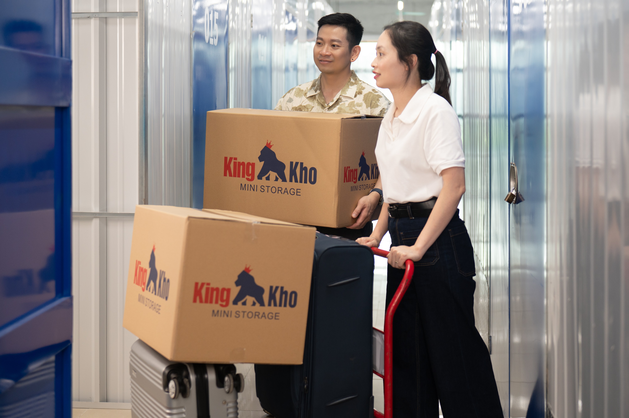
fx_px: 1048
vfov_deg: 22.6
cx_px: 314
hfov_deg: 33.4
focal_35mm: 60
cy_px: 209
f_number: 2.8
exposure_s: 1/50
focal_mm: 60
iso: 800
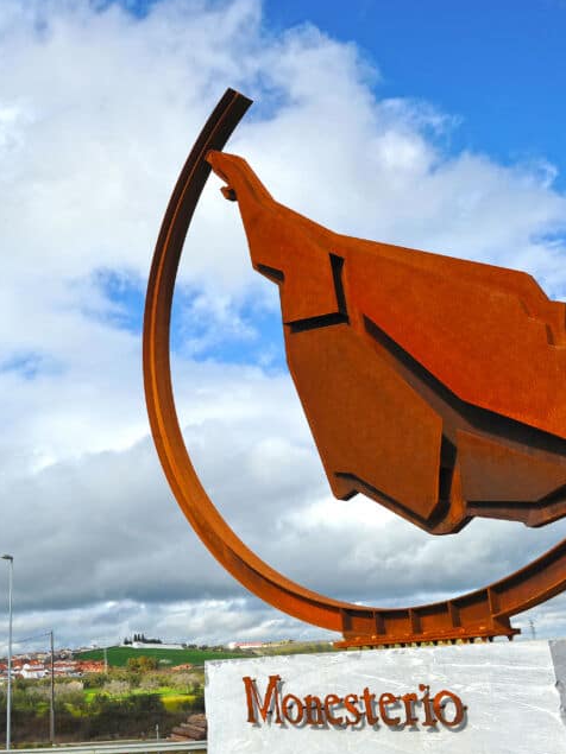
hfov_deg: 23.5
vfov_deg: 31.2
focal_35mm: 62
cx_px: 166
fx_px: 1352
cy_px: 395
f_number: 8
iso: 200
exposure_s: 1/640
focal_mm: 40
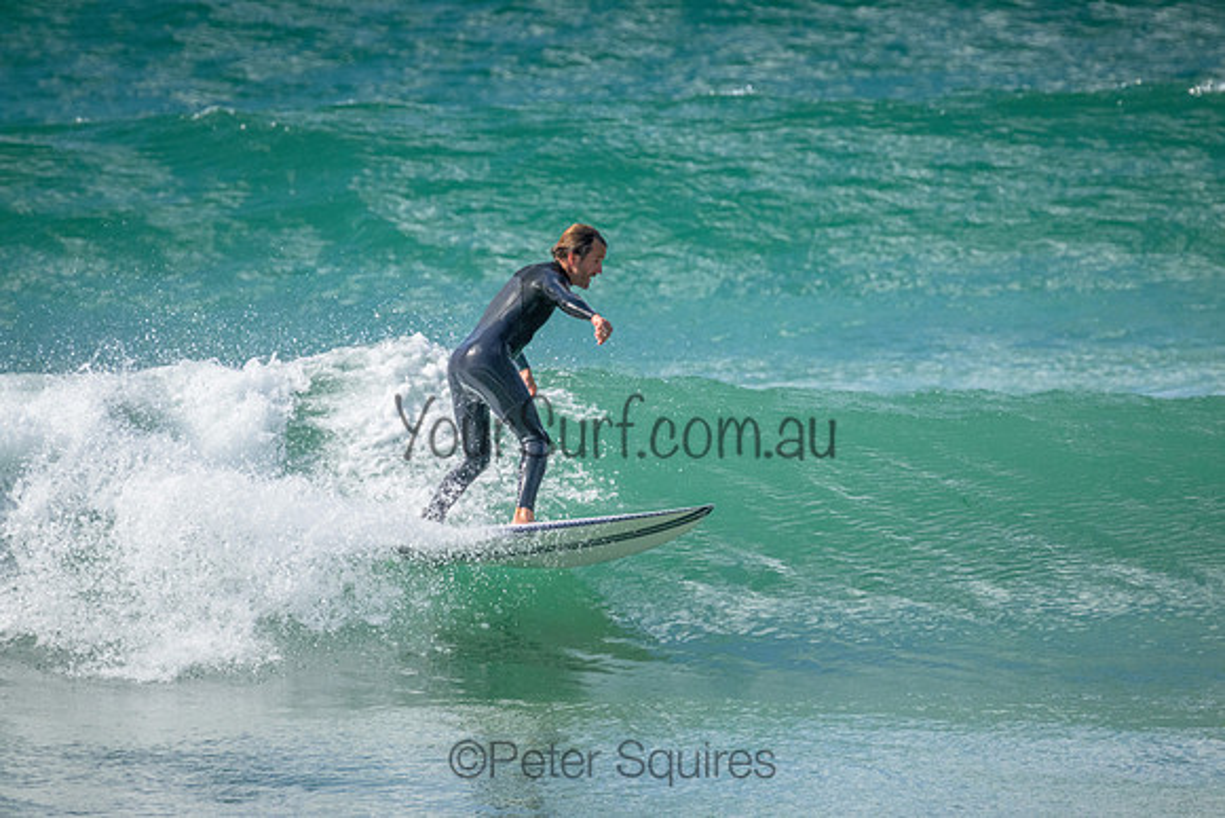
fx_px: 27227
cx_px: 612
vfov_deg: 1.7
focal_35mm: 800
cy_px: 409
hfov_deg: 2.6
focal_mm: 800
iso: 3600
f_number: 11
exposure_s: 1/1250
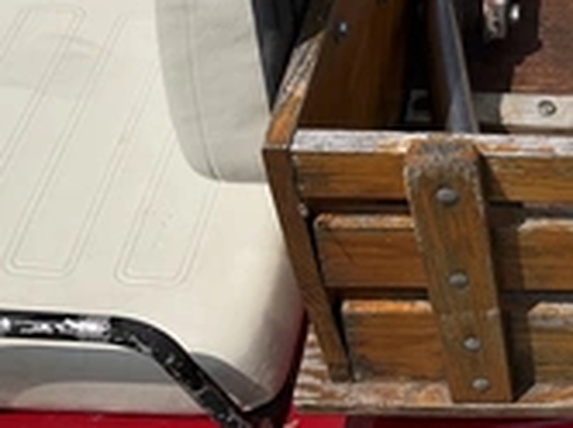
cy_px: -55
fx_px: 1157
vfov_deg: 19.9
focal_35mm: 70
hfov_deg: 25.7
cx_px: 635
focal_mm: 3
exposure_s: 1/5814
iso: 25
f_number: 1.8
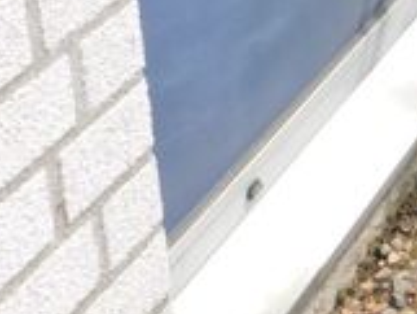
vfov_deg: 11.7
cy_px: -210
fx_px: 1435
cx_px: 787
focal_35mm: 119
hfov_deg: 14.3
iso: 125
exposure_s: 1/320
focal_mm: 5.3
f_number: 3.2
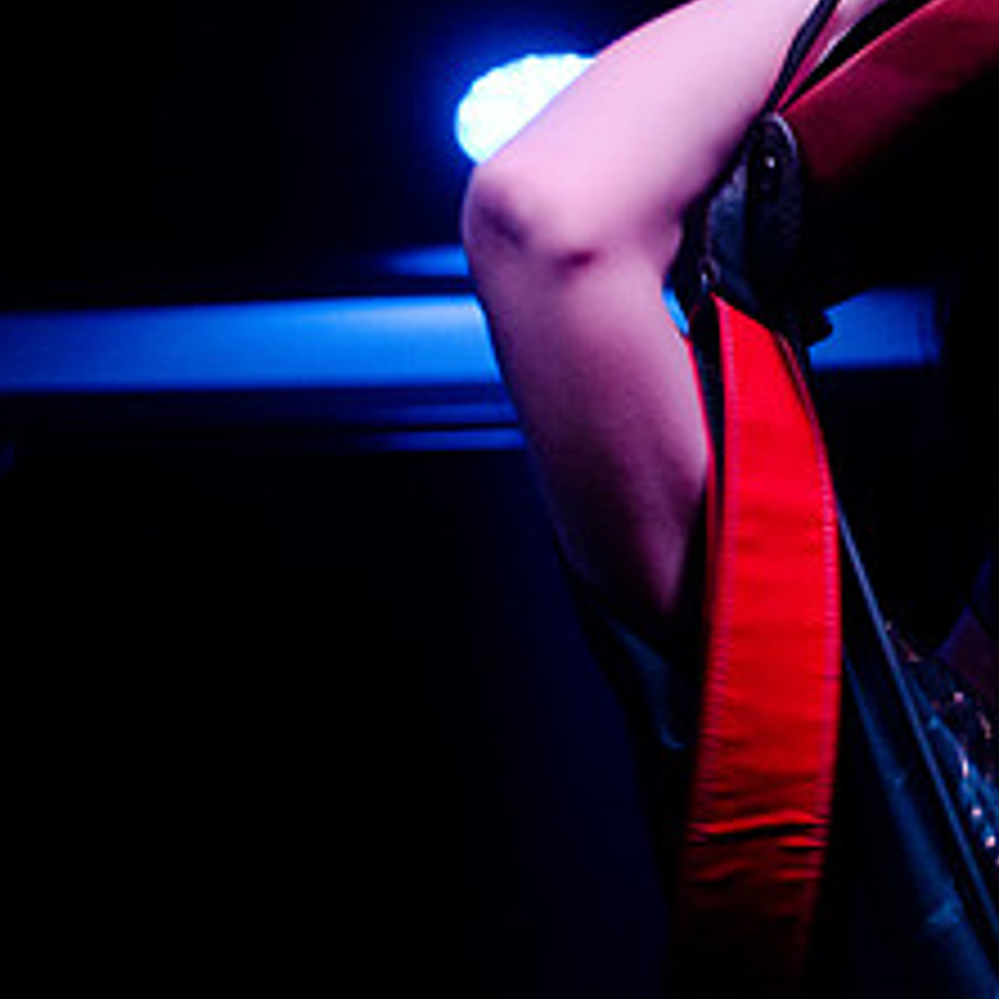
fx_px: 3791
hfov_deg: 14.7
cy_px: 346
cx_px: 1102
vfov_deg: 15.0
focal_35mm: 116
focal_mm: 35
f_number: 2.8
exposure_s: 1/80
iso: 2000
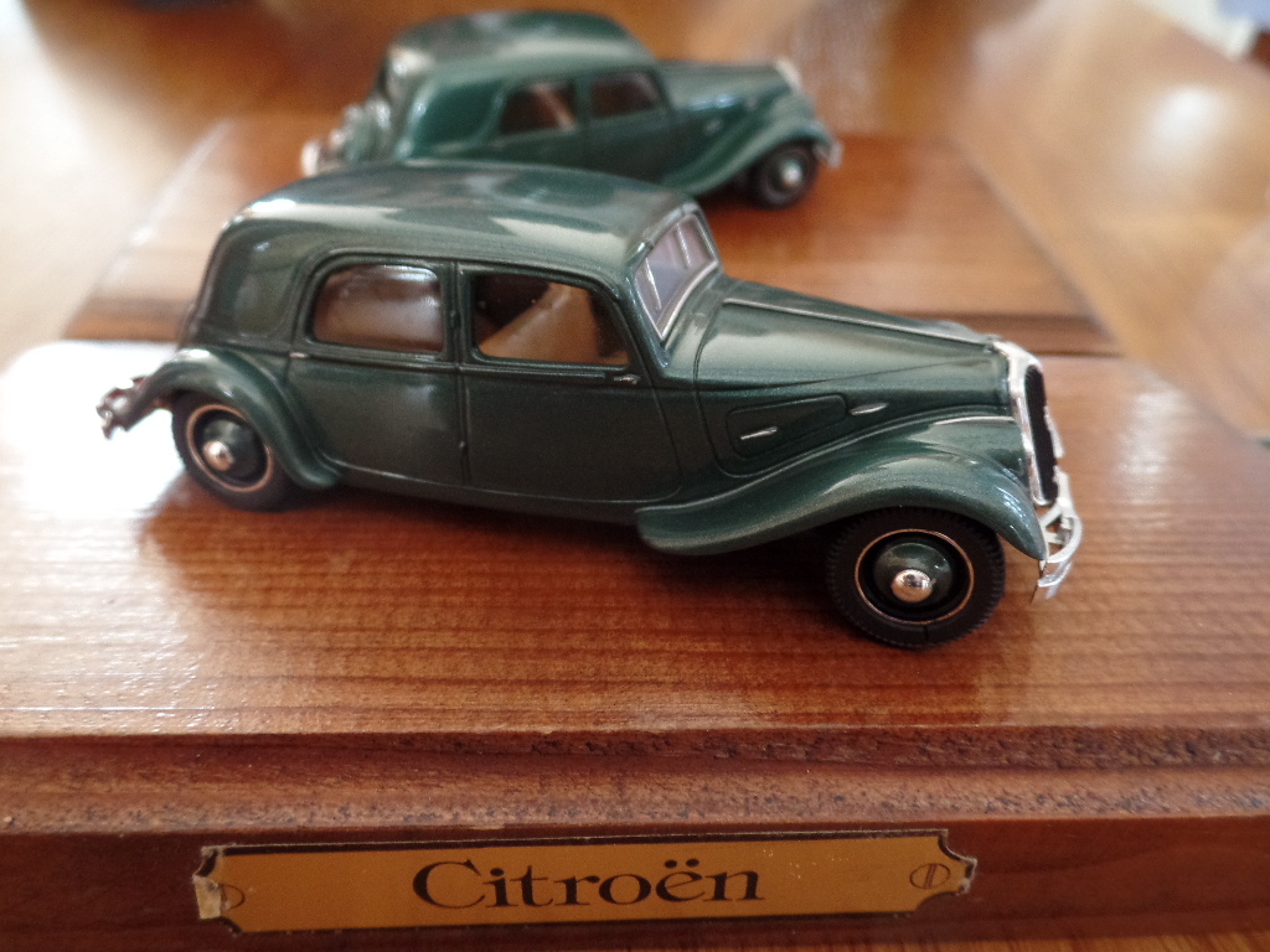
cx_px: 635
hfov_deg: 73.9
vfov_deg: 58.9
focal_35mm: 23
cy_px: 476
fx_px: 844
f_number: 2.8
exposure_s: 1/20
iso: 400
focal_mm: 4.1
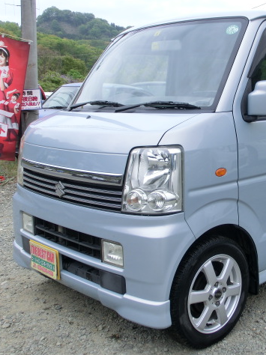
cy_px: 178
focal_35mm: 50
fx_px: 513
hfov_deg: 28.4
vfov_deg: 38.2
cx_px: 217
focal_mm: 6.61
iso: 100
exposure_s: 1/250
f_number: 3.9
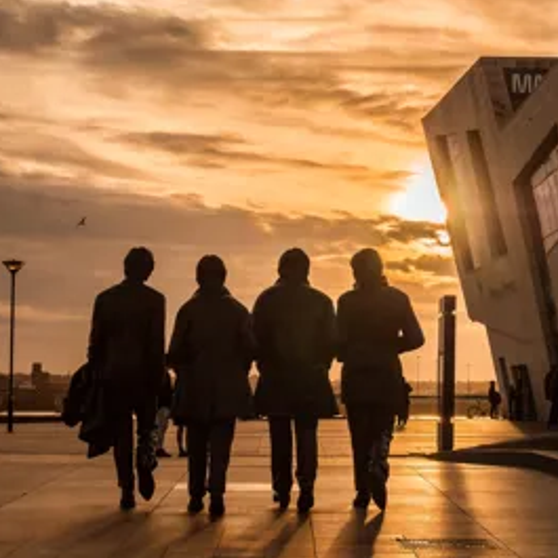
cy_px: 276
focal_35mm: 84
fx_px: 1532
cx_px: 364
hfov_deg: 20.6
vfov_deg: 20.6
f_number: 9
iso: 200
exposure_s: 1/1000
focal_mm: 35
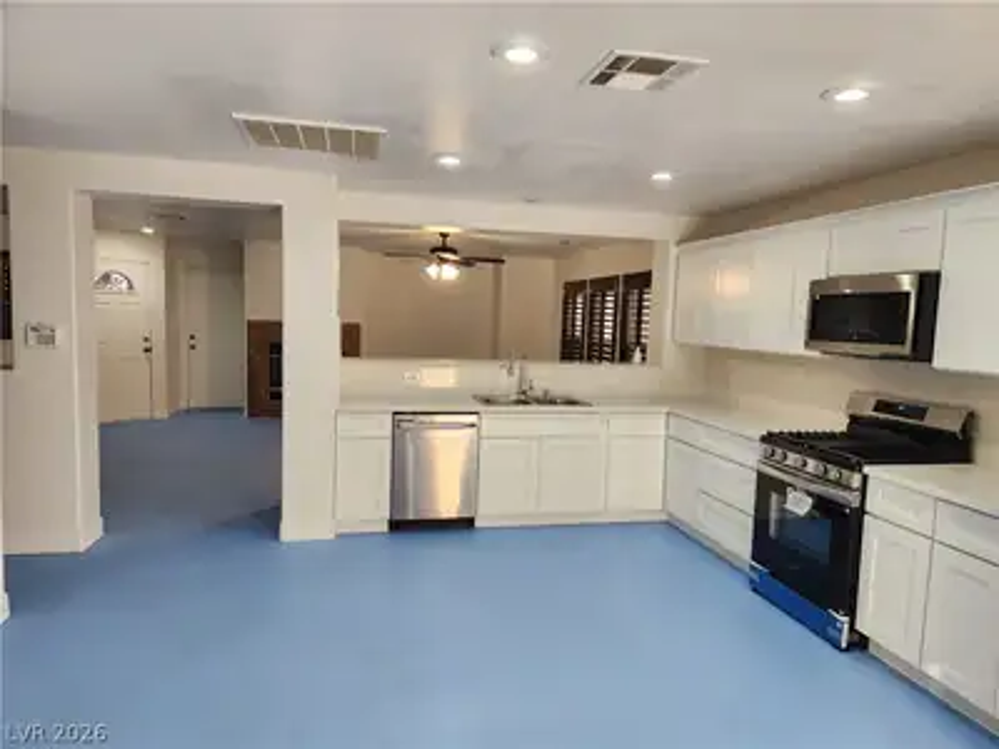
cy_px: 374
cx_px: 500
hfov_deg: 73.9
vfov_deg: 58.9
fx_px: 664
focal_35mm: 23
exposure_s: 1/120
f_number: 1.8
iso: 250
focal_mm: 5.4
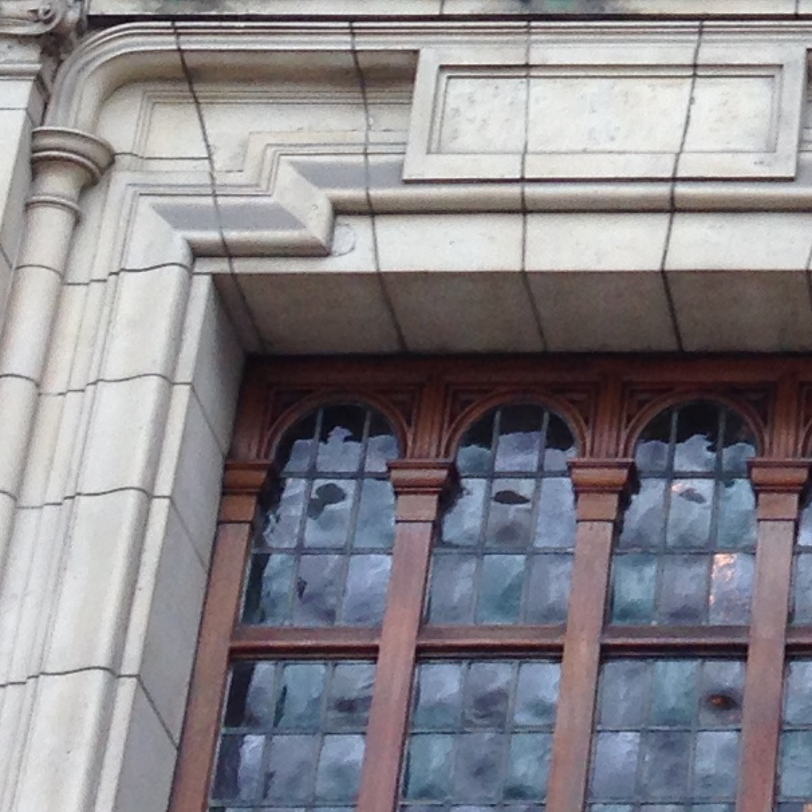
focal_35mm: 157
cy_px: -261
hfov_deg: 10.8
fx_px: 4167
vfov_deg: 10.9
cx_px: 1182
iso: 50
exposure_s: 1/139
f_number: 2.4
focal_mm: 4.12
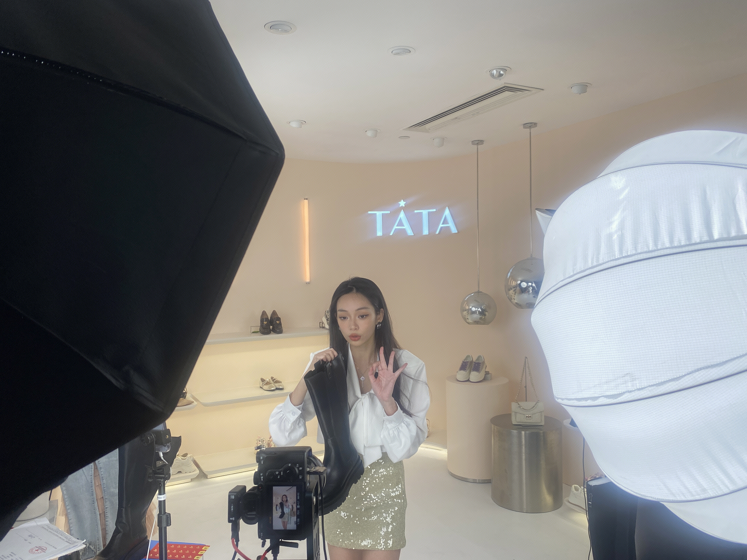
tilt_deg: -2.2
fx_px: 561
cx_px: 374
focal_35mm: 26
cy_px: 280
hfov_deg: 67.3
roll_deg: +0.3
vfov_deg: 53.1
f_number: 1.8
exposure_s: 1/244
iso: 32
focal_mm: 4.25
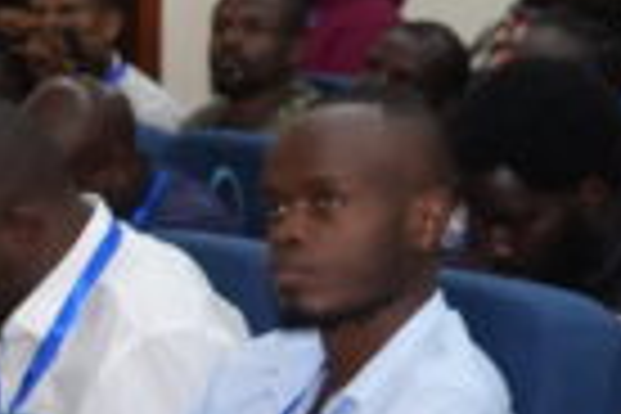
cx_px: -729
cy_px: 448
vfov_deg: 4.4
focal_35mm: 312
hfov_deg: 6.4
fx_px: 5382
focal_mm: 42
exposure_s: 1/125
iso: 2500
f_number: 5.6
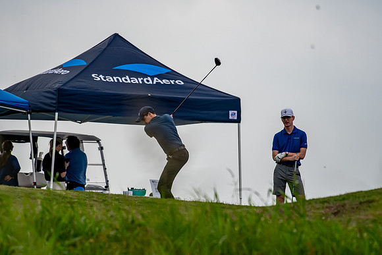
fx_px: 6209
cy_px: 128
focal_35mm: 585
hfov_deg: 3.5
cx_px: 191
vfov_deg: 2.4
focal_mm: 390
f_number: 5.6
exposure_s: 1/2000
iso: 320
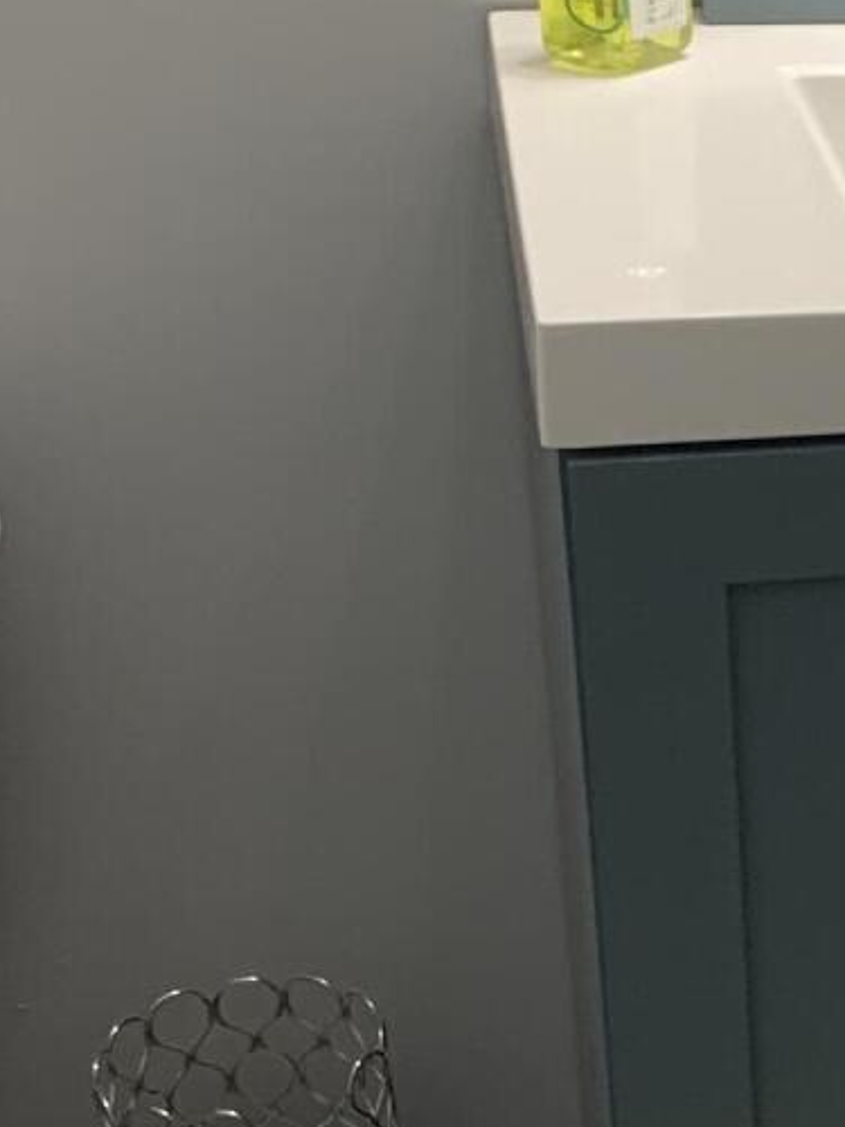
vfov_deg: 18.9
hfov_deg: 12.8
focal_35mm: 104
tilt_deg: -26.5
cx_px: 1546
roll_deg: -3.7
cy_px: 728
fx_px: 3385
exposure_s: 1/60
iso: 125
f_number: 1.8
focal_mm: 4.25
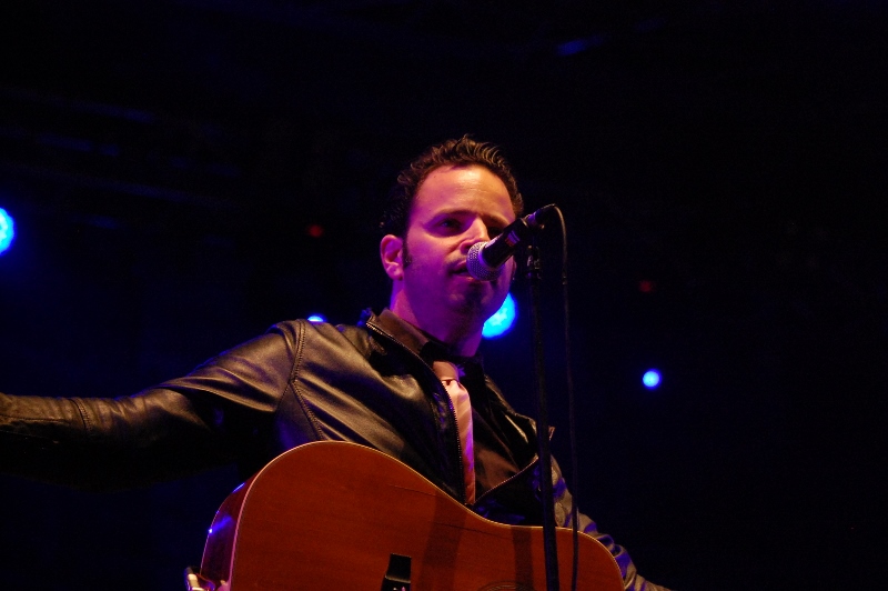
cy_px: 296
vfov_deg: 10.6
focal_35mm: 129
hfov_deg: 15.9
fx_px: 3179
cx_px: 444
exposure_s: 1/125
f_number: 4
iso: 1600
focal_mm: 86
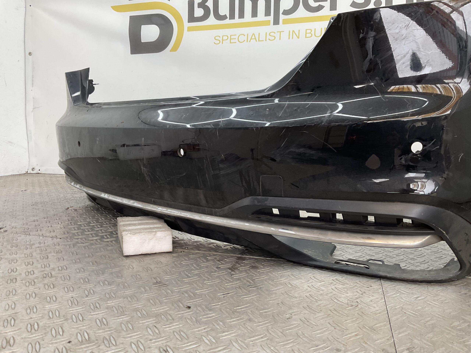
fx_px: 395
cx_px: 236
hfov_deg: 61.7
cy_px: 176
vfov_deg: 48.2
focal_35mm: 29
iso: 25
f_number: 1.8
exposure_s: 1/100
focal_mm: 3
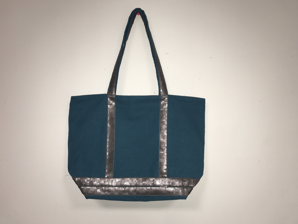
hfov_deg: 63.4
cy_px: 112
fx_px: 241
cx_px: 149
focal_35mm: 28
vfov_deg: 49.7
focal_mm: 3.99
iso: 20
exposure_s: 1/49
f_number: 1.8
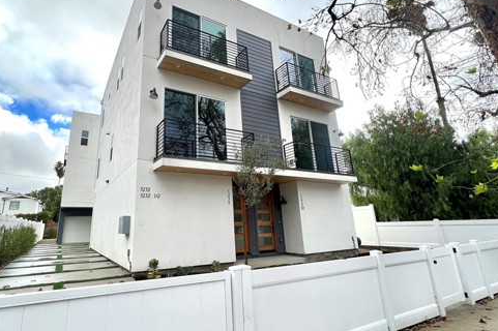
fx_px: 249
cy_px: 150
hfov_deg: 89.4
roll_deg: +1.0
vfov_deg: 67.2
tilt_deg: +15.1
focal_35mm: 18
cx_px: 212
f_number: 1.8
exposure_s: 1/555
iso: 32
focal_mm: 1.57
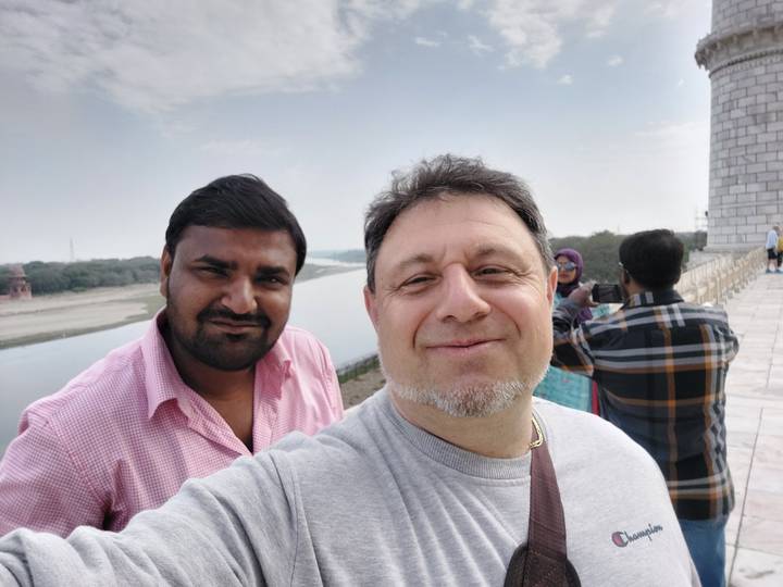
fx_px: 565
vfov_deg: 54.9
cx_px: 392
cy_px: 294
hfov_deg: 69.4
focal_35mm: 25
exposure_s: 1/377
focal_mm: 3.72
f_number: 2.2
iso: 40
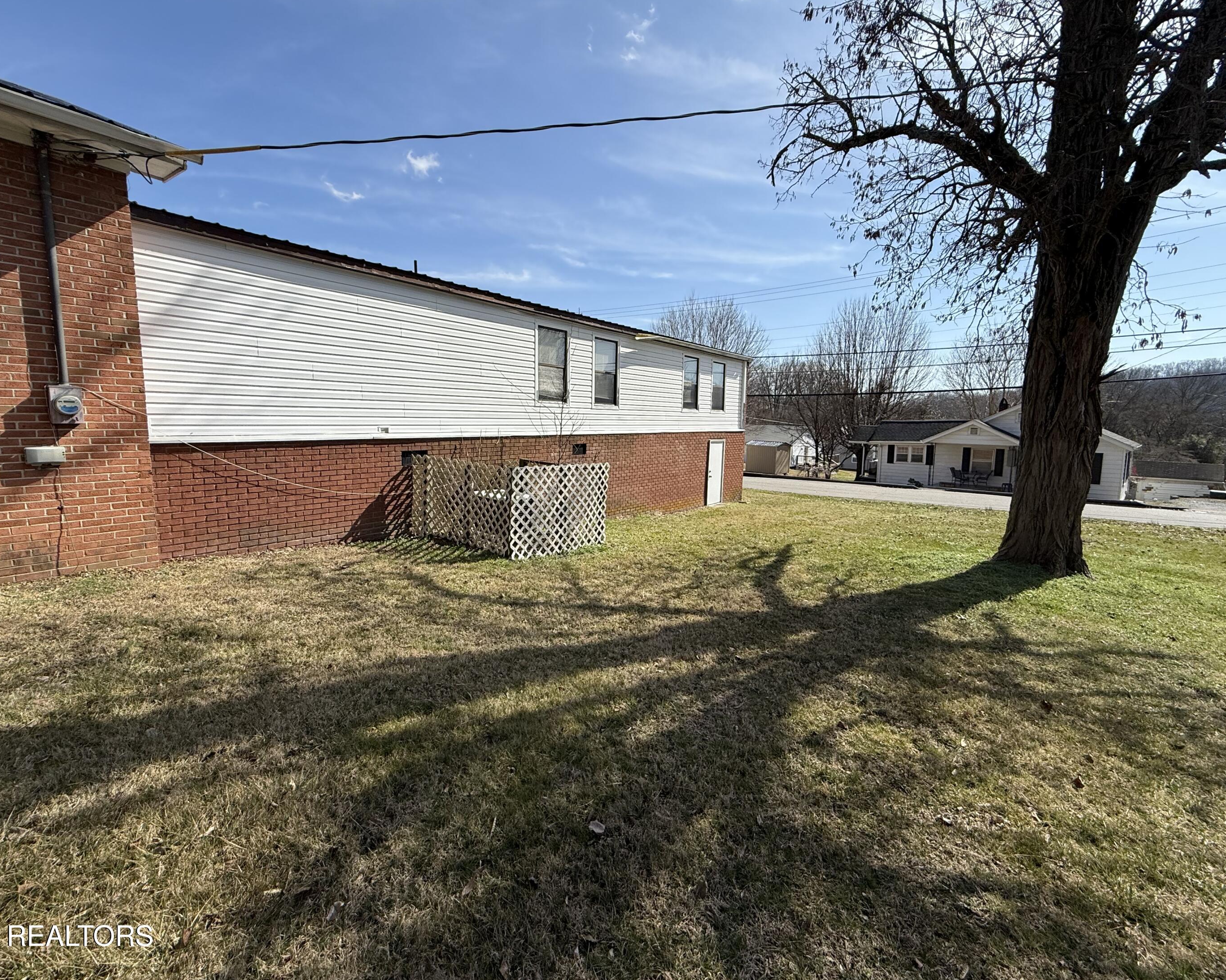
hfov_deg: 96.8
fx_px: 544
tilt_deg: -5.8
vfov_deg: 84.0
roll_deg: -0.6
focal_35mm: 15
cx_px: 613
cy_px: 478
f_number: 2.2
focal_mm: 2.22
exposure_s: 1/2320
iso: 50
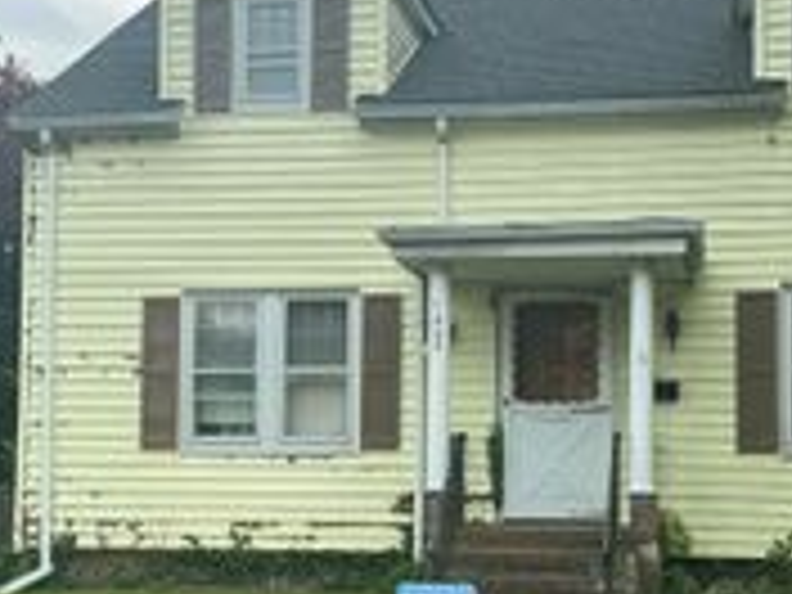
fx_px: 1556
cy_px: 412
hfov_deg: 28.5
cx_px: 441
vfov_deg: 21.5
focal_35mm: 68
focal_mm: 6.76
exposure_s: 1/1869
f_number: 1.78
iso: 80
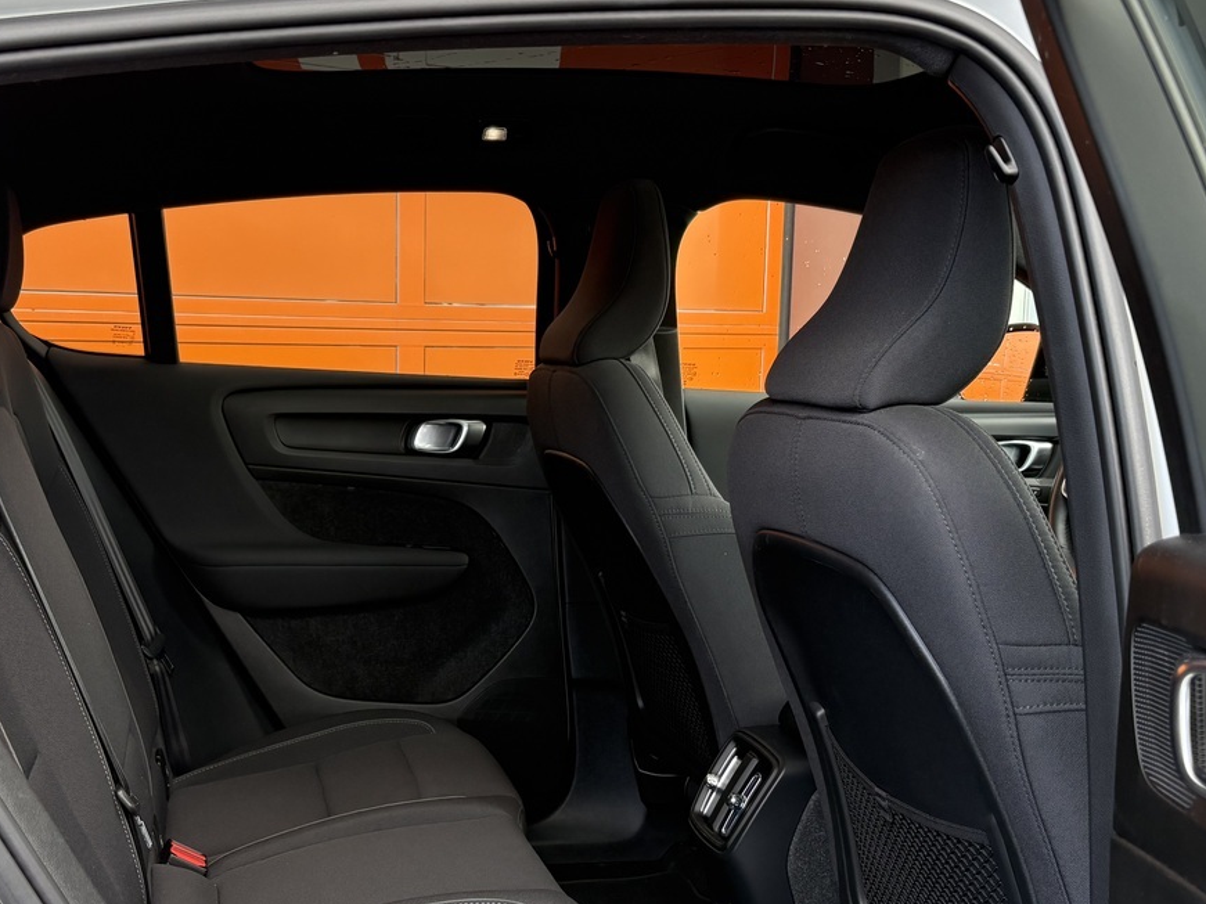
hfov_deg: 43.5
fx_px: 1498
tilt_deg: -7.4
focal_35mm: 43
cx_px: 446
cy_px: 540
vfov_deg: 33.5
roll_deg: -0.6
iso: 80
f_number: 1.6
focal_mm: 5.96
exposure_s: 1/235
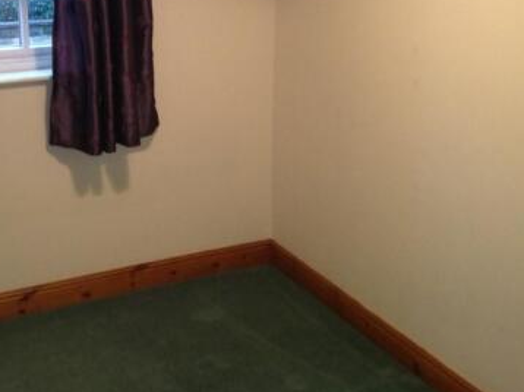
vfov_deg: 25.3
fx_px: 862
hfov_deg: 33.5
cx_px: 169
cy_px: 87
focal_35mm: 57
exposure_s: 1/20
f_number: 2.4
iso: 160
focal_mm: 4.28
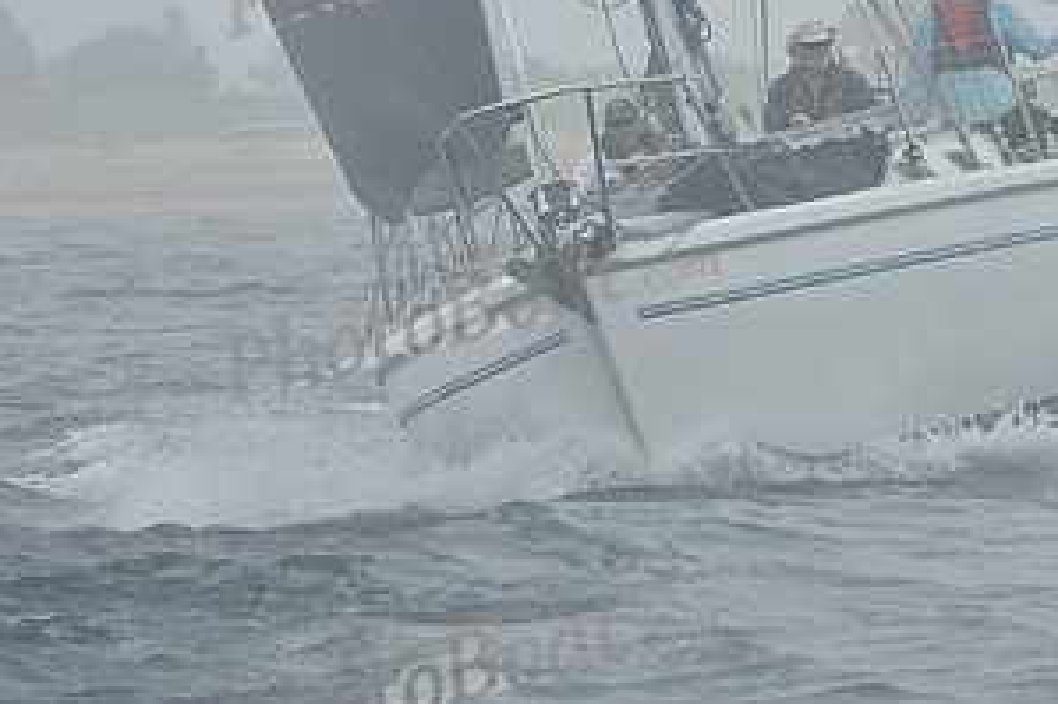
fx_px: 11396
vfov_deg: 3.5
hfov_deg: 5.3
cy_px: 80
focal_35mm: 388
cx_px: 906
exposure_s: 1/800
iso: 250
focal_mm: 200
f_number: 10
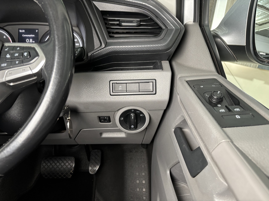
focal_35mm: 26
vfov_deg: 53.1
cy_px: 100
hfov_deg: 67.3
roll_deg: -1.2
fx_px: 202
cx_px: 134
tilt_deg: -27.0
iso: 250
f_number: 1.6
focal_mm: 5.96
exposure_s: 1/50
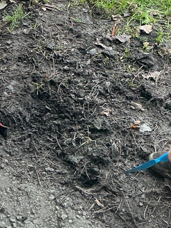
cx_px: 69
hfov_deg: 15.7
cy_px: 24
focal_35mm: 94
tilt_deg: -34.6
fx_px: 619
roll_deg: -5.1
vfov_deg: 20.5
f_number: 1.8
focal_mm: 3
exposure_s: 1/60
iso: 80
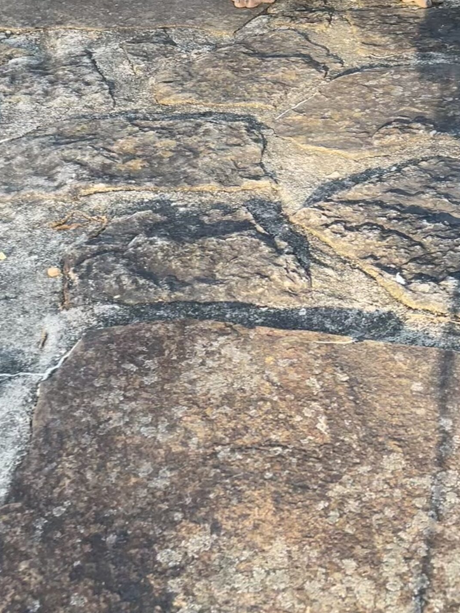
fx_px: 833
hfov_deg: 30.9
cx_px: 227
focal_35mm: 47
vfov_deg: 37.7
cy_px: 61
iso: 40
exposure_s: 1/121
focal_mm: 4.2
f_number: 1.6
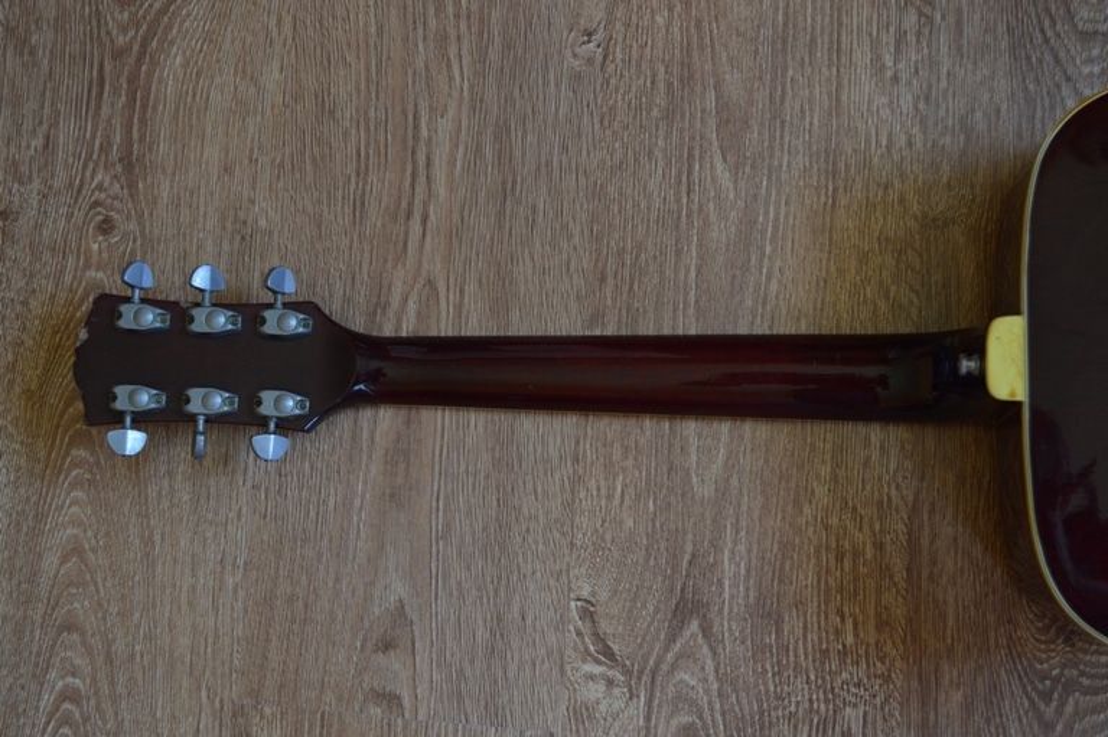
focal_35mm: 45
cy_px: 368
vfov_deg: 29.8
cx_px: 554
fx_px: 1384
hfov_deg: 43.6
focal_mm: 30
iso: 800
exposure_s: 1/15
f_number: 4.5
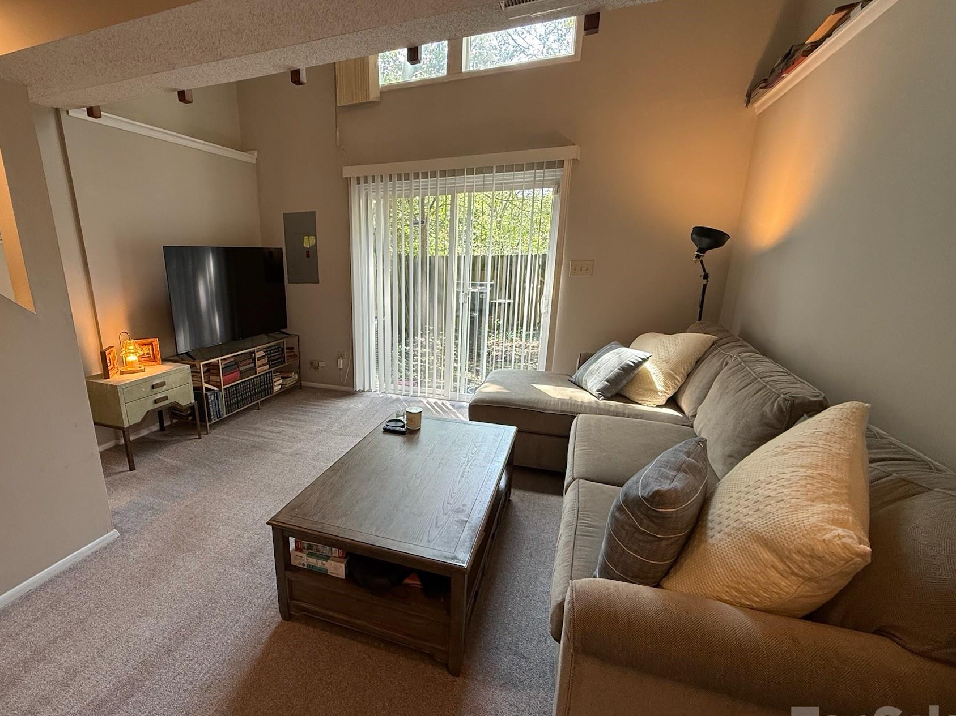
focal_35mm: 17
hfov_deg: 90.1
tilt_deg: -15.0
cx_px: 392
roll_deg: +0.1
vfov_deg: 74.6
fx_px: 469
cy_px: 383
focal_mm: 2.22
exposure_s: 1/120
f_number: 2.2
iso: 200
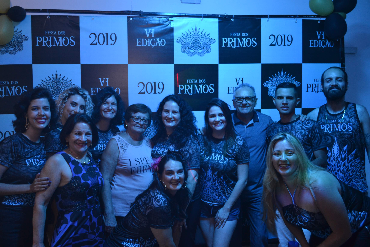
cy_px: 124
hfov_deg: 57.2
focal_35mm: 33
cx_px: 185
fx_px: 339
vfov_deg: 40.0
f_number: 3.8
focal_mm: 22
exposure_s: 1/30
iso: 800
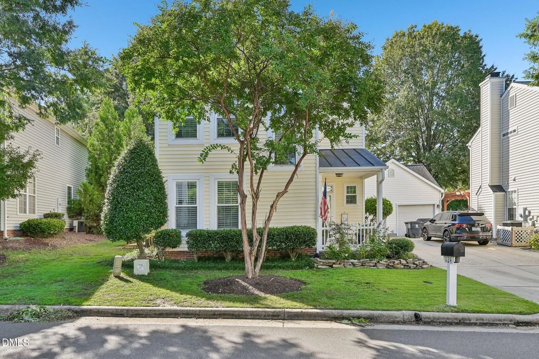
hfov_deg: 78.6
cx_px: 270
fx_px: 329
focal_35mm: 22
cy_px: 180
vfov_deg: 57.2
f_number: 8
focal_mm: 22
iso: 100
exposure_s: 1/100
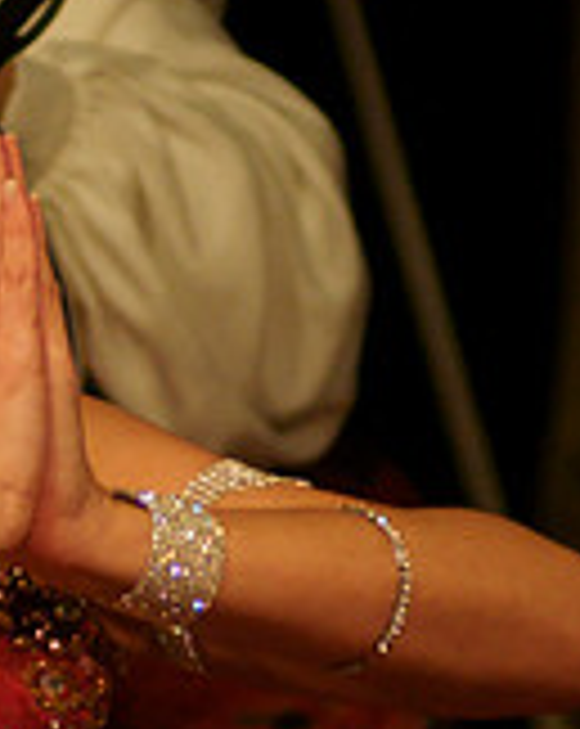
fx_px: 21755
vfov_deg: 1.9
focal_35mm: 1011
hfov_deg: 1.5
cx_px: -178
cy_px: 410
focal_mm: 200
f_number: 2.8
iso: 1600
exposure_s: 1/125
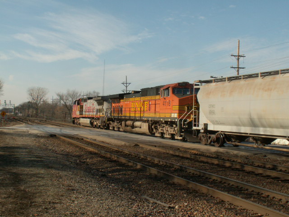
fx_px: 367
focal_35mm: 44
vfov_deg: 32.9
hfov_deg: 42.9
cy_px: 108
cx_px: 144
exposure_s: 1/200
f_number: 7.1
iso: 50
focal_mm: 7.35
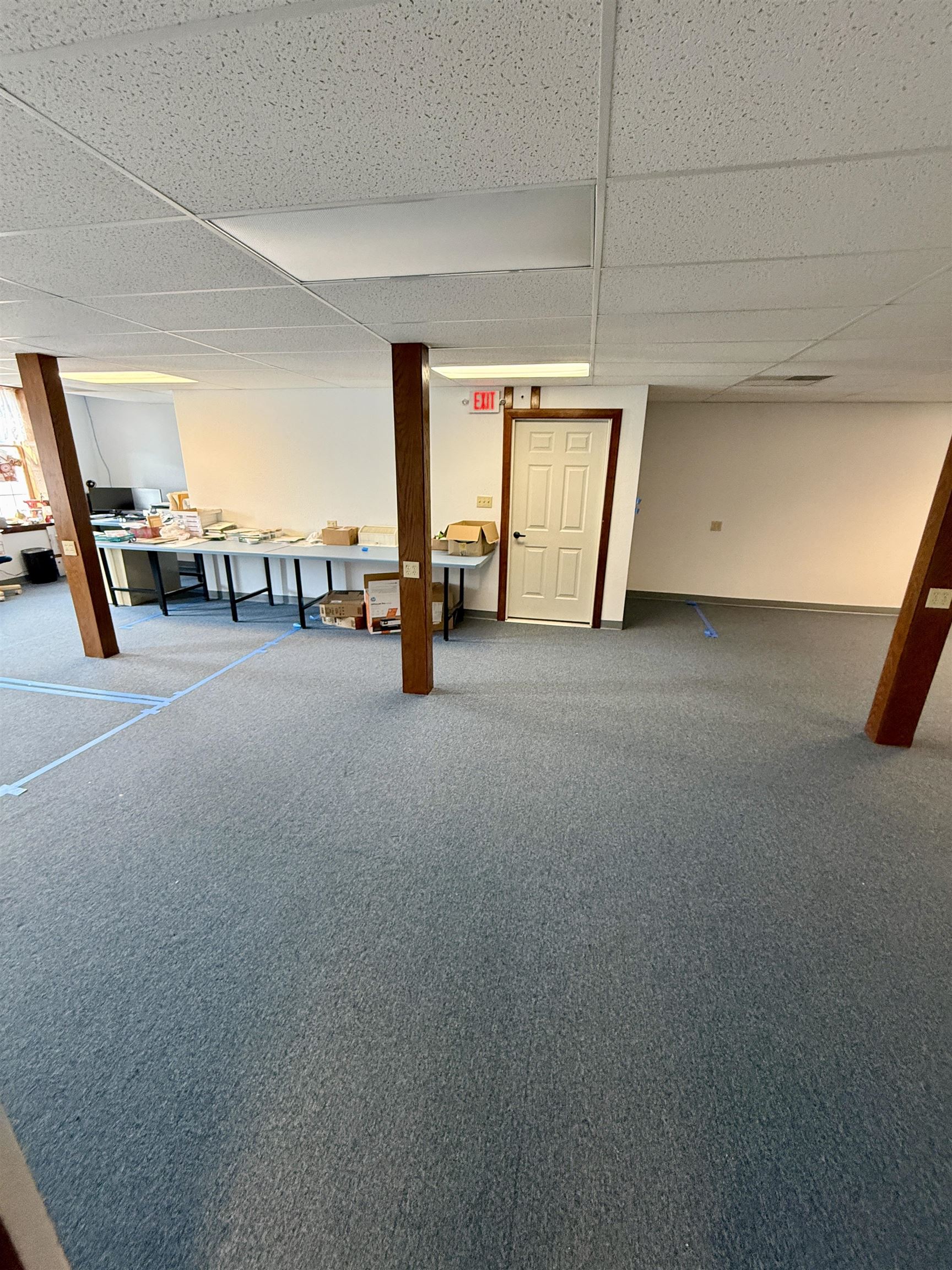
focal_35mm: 14
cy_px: 635
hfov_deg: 85.7
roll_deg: -1.3
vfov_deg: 102.1
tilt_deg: -17.3
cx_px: 476
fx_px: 513
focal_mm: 2.22
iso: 400
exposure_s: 1/60
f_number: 2.2
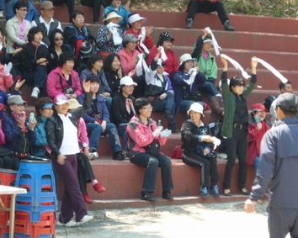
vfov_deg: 10.0
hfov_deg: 12.5
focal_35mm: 154
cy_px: 88
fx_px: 1358
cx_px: 128
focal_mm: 13.6
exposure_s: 1/80
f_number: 5.6
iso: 100
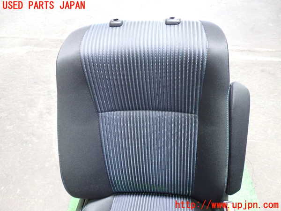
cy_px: 106
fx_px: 244
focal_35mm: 30
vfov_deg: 46.8
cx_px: 140
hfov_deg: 60.0
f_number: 2.3
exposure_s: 1/30
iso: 800
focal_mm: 5.4
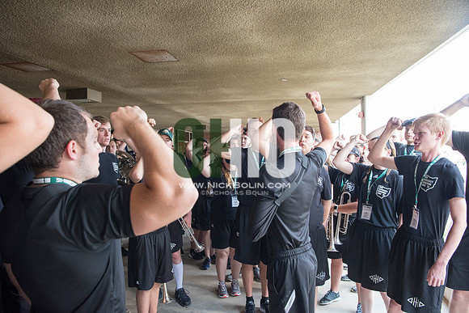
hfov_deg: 73.7
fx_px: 313
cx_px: 234
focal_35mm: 24
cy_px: 156
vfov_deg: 53.2
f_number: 5
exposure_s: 1/250
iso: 2500
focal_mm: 24
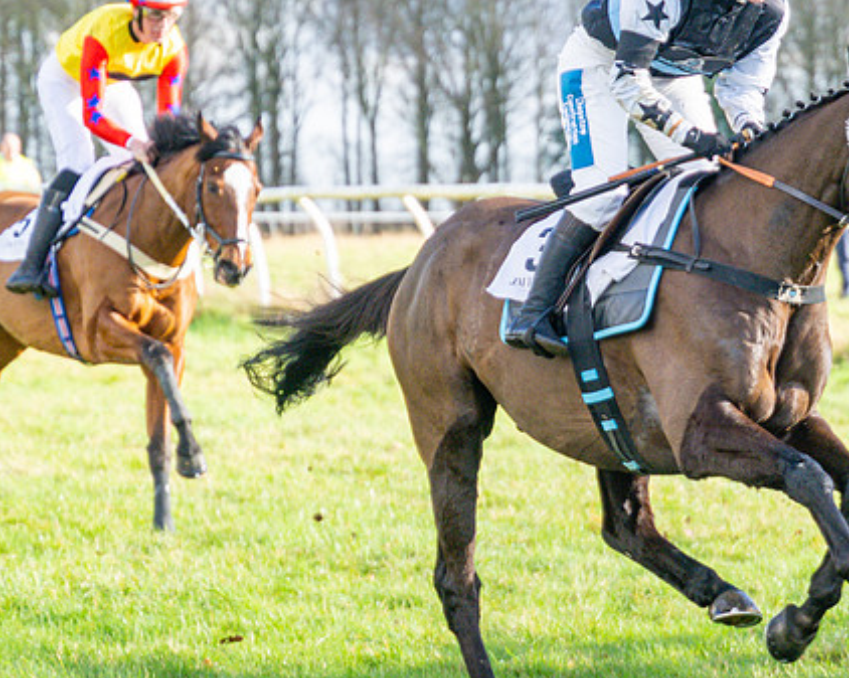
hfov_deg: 7.2
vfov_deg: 5.7
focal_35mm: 270
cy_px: 337
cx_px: 719
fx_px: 6780
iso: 400
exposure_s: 1/1000
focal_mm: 98
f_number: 4
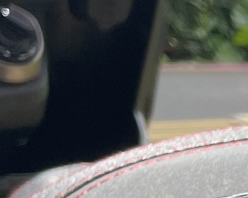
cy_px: 486
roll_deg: -4.4
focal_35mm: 200
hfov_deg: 8.7
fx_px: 1467
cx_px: 622
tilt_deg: -20.8
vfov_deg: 7.2
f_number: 1.6
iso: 32
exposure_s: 1/294
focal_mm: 4.2
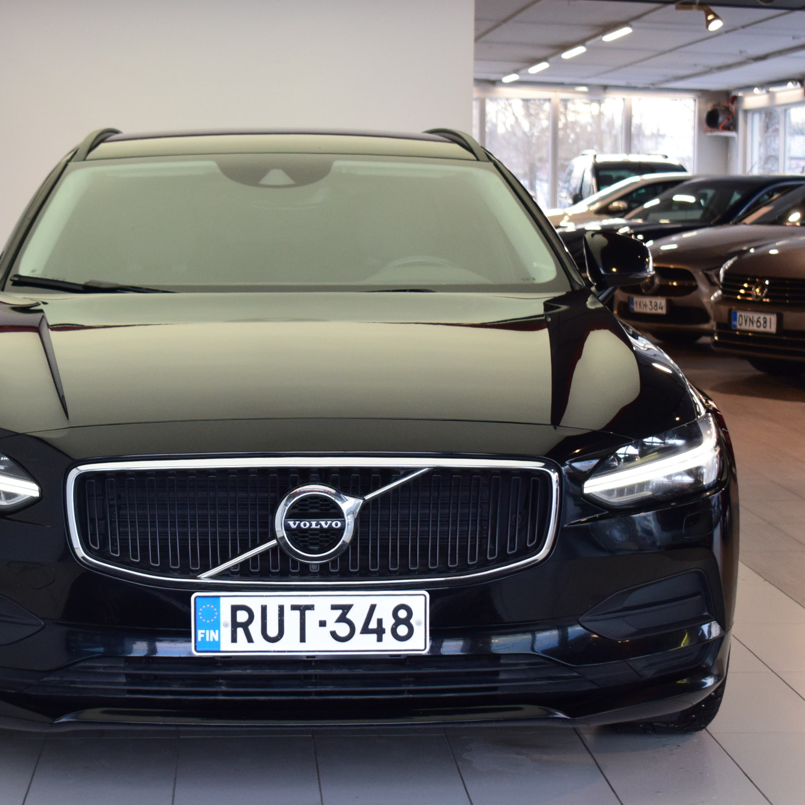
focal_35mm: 77
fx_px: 2026
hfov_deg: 22.4
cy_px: 406
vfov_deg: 22.5
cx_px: 290
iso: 1600
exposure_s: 1/400
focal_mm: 40
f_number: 5
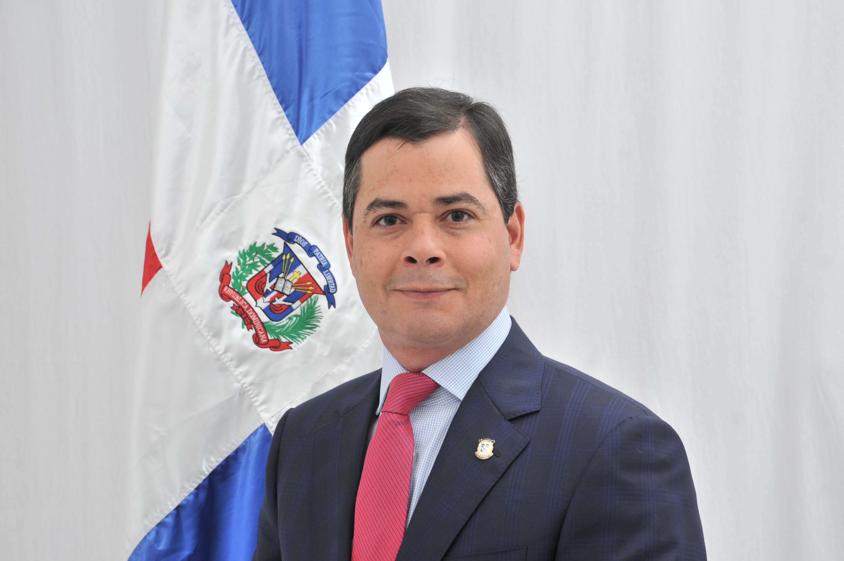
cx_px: 422
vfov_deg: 15.7
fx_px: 2037
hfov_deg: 23.4
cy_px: 280
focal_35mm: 87
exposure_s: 1/125
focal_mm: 58
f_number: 6.3
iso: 200
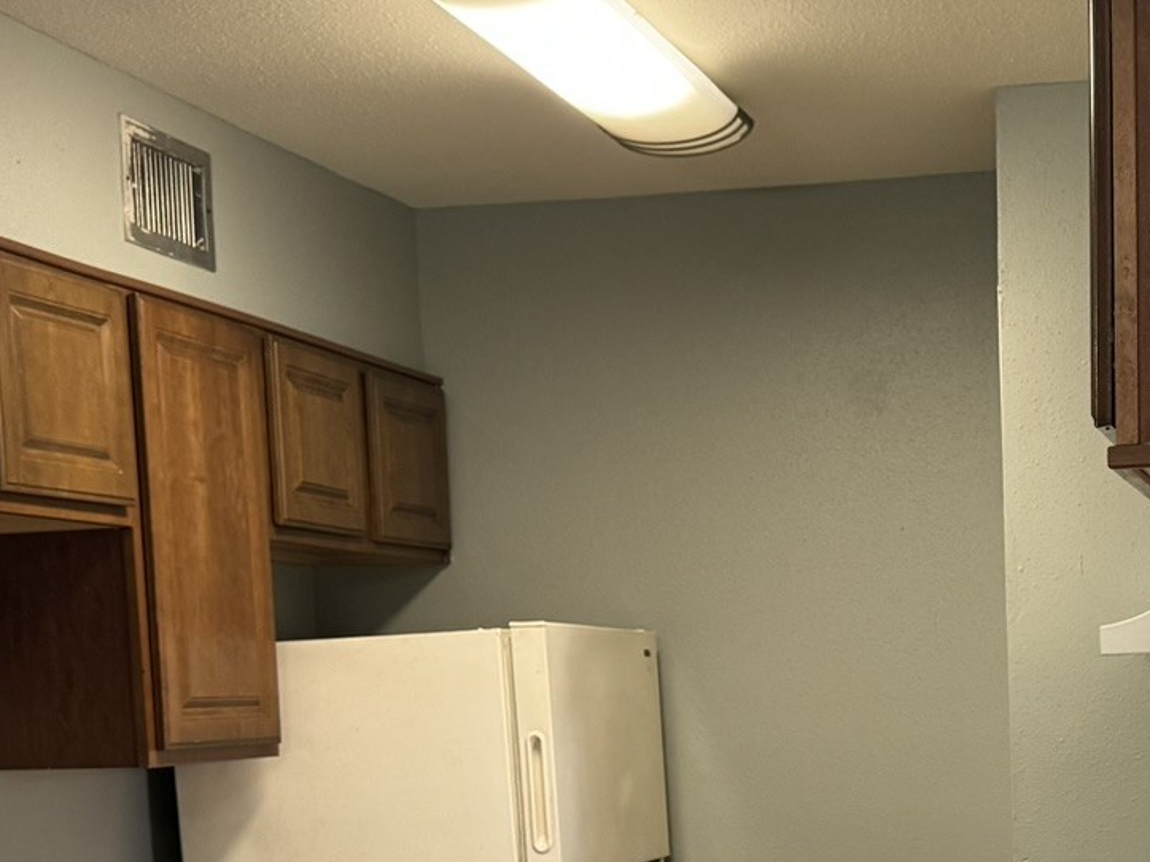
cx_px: 926
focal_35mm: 68
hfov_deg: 28.0
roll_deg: +1.3
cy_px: 891
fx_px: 2259
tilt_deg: -5.6
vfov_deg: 20.8
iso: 200
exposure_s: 1/60
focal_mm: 6.76
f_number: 1.78
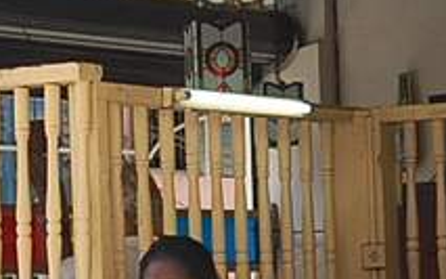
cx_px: 318
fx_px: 2139
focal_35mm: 176
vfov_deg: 7.4
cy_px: 261
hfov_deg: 11.9
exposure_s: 1/125
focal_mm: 24
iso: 200
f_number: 5.6
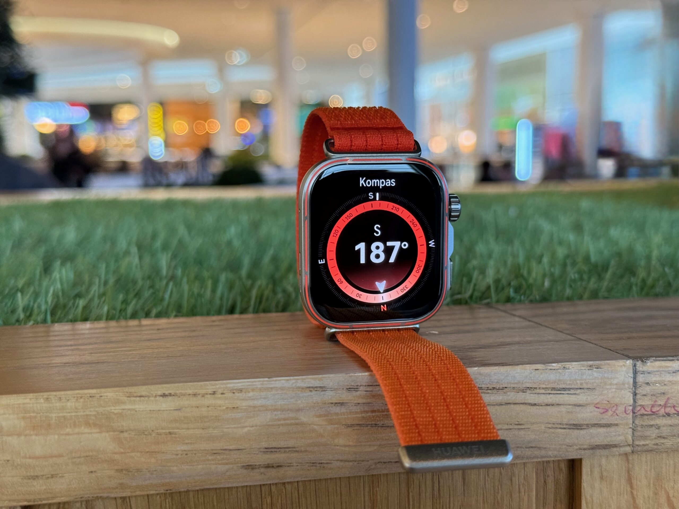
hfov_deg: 39.7
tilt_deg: -5.9
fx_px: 942
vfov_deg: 30.3
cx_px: 340
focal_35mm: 48
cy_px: 254
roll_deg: +0.4
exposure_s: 1/50
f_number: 1.78
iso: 160
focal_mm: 6.76
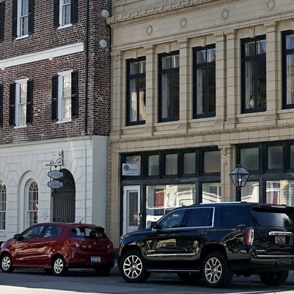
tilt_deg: +4.9
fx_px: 826
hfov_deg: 19.2
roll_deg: +2.2
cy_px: 150
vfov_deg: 20.2
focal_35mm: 86
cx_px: 334
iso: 20
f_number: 1.8
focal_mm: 3.99
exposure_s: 1/1869
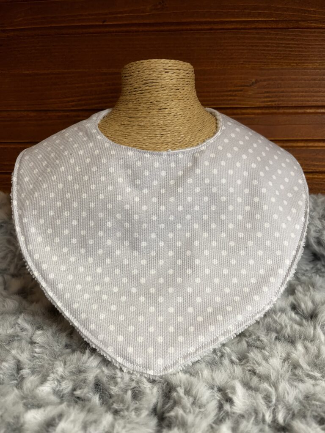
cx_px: 162
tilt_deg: -13.4
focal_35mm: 26
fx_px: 325
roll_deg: +1.3
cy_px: 216
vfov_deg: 67.3
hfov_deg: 53.1
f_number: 1.6
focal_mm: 5.1
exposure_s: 1/70
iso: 125
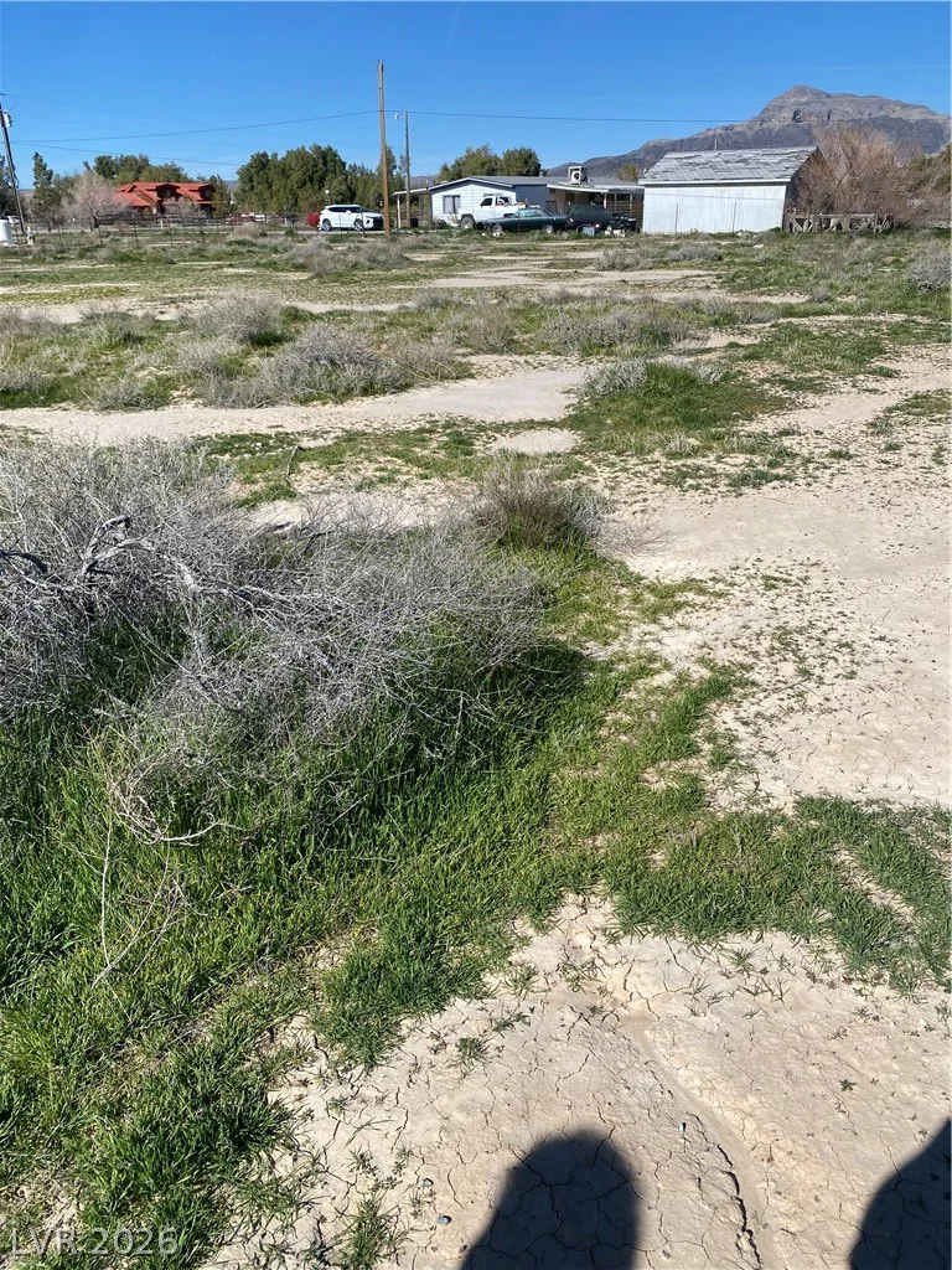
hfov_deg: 53.1
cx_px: 476
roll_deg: +1.7
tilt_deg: -23.9
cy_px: 635
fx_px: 953
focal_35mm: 26
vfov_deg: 67.3
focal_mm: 4.25
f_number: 1.8
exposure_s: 1/4274
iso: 32
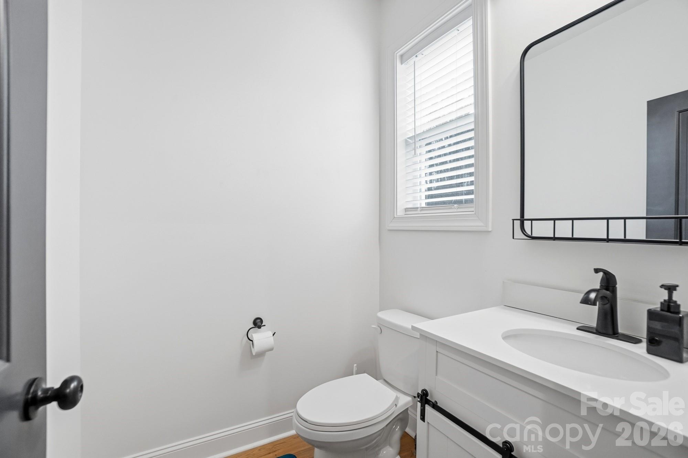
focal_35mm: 15
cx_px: 344
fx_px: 287
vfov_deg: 77.3
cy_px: 229
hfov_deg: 100.4
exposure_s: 1/320
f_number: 4
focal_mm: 10
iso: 100
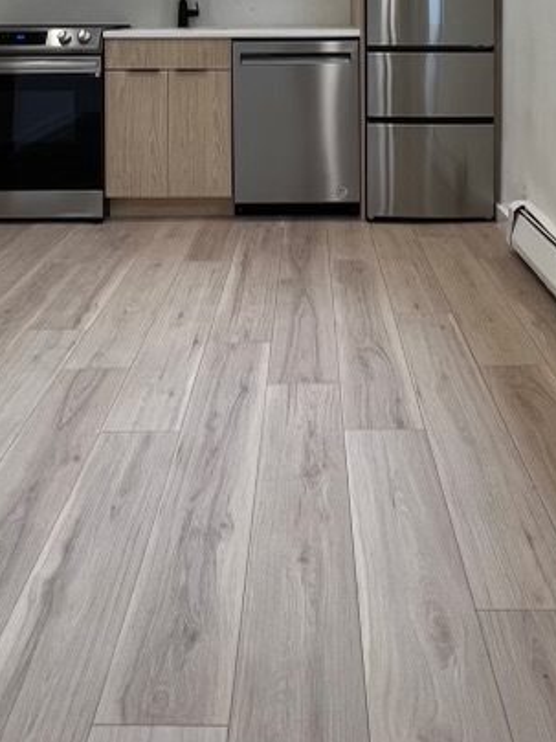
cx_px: 286
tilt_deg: -1.1
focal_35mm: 33
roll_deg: +0.4
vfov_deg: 47.4
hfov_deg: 42.9
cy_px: 25
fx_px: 707
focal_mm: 1.57
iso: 160
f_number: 1.8
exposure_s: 1/120
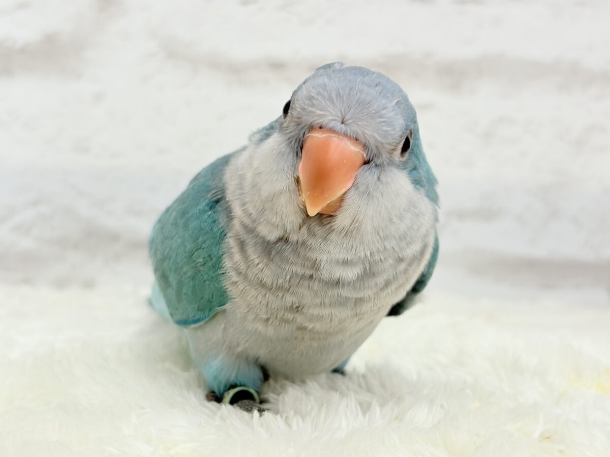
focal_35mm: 52
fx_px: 916
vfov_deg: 28.0
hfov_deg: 36.8
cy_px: 228
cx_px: 305
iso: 40
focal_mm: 5.96
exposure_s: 1/50
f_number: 1.6
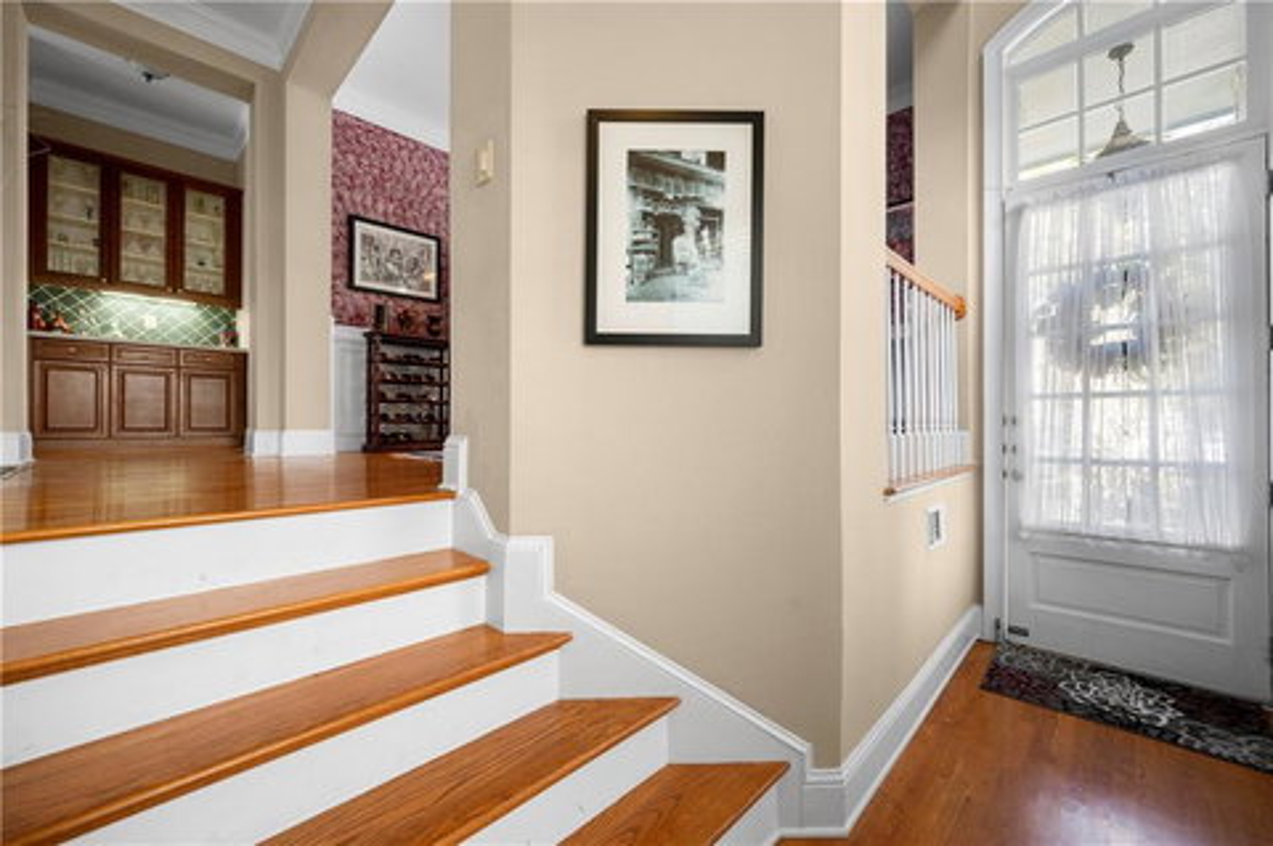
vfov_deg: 81.1
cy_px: 423
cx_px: 636
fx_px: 495
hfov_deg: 104.3
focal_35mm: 14
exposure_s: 1/50
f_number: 6.3
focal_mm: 14
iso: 500
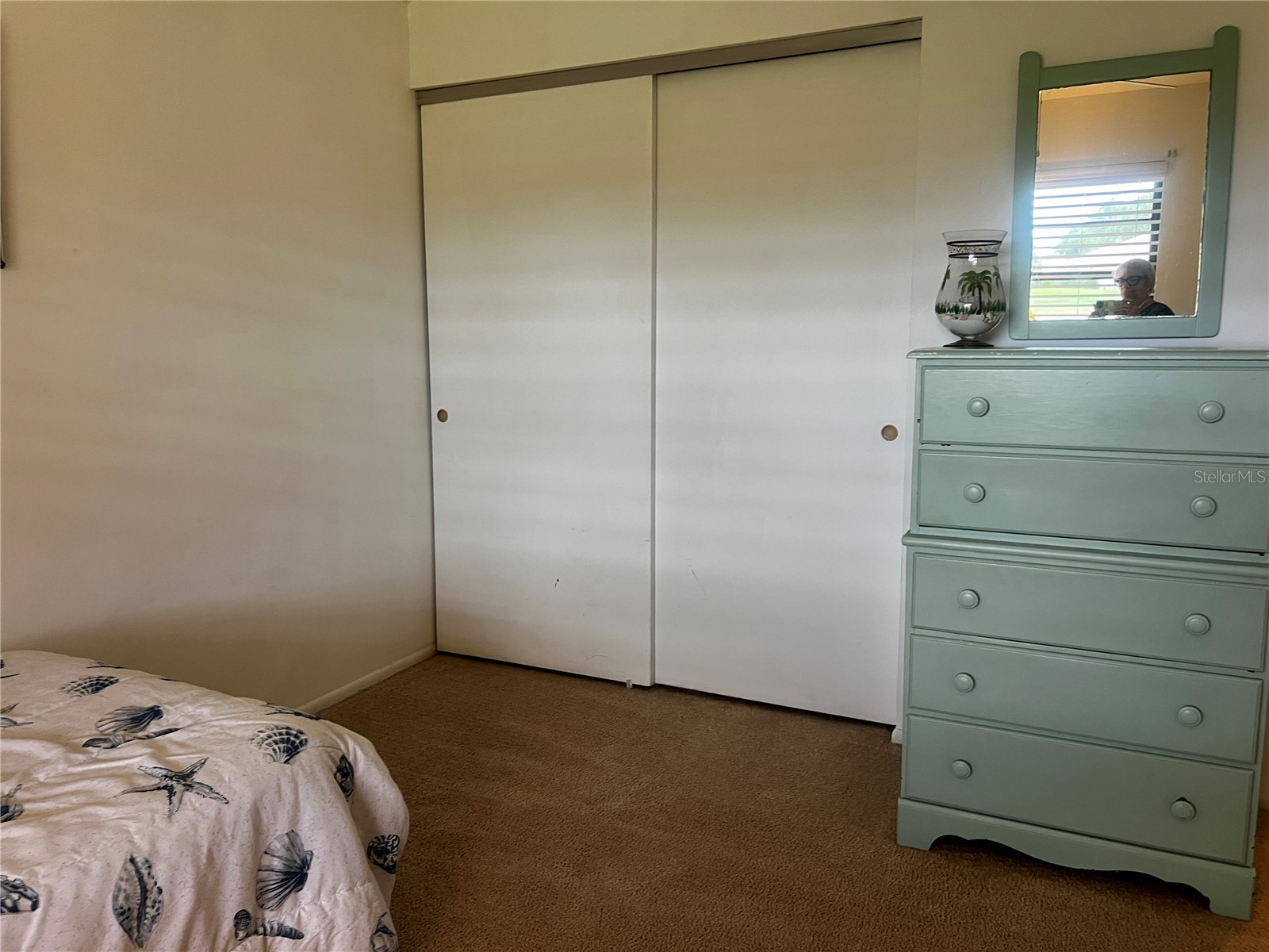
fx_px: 953
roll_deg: -0.4
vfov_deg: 53.1
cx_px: 634
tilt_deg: -7.9
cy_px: 476
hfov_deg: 67.3
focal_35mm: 26
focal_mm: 5.7
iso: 80
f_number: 1.5
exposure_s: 1/60
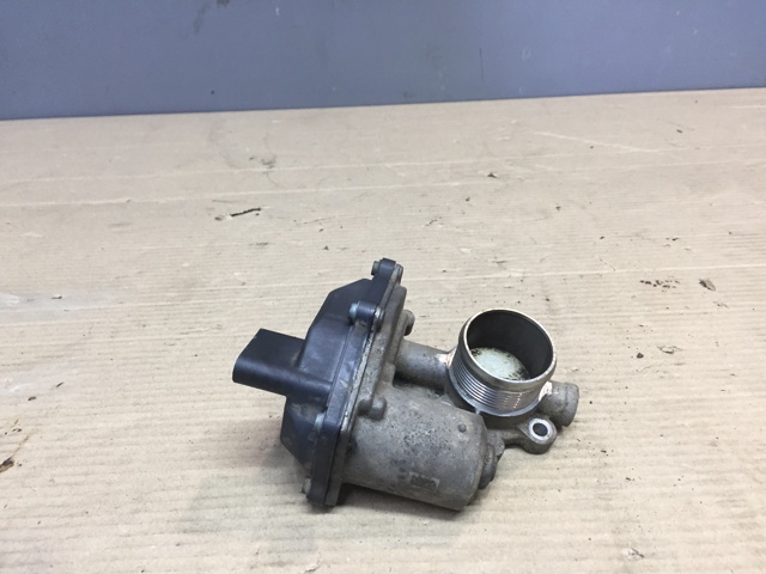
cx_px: 383
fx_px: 642
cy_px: 287
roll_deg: +1.2
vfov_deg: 48.2
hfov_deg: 61.7
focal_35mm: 29
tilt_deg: -30.9
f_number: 2.2
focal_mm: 4.15
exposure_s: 1/33
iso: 80
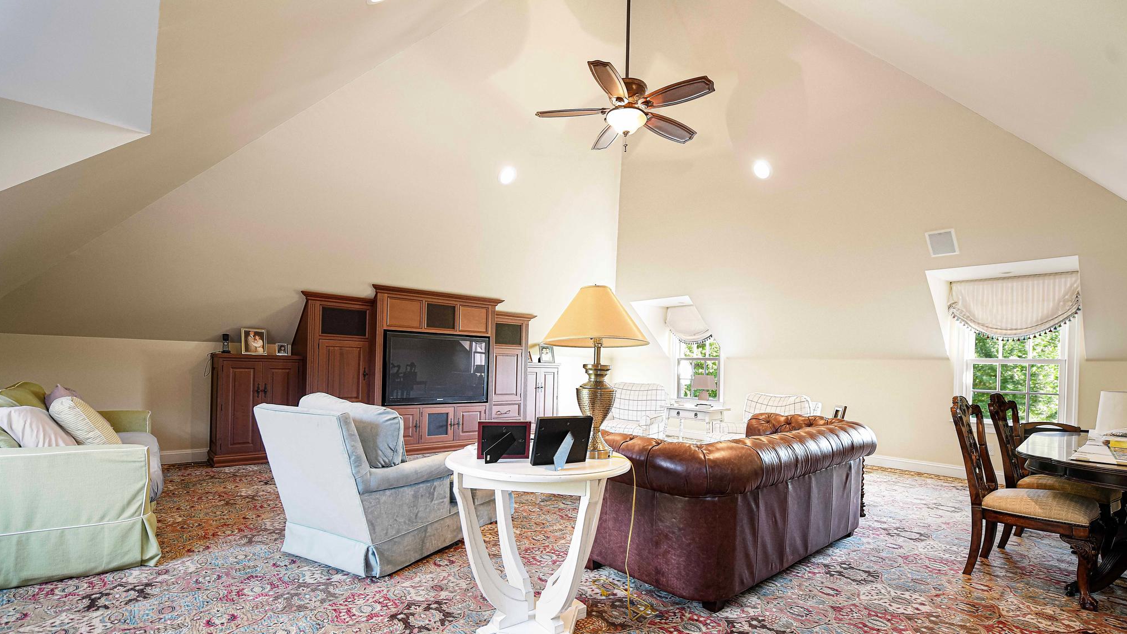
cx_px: 569
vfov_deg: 63.5
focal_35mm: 17
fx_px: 508
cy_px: 372
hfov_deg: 95.9
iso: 640
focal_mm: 16
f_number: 4
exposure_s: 1/200
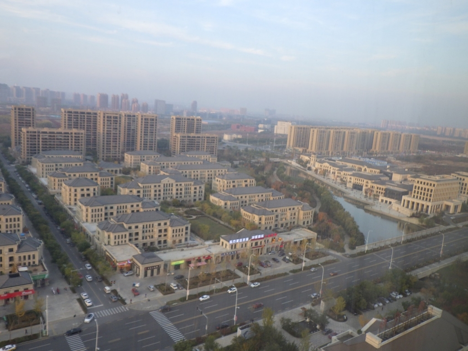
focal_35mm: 28
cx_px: 234
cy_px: 176
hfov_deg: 63.4
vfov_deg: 49.7
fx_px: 379
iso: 125
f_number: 3.5
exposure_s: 1/80
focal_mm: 5
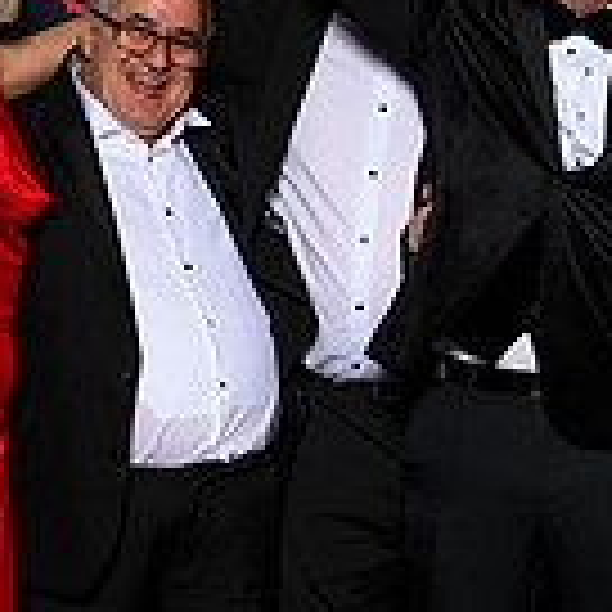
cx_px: 844
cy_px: 412
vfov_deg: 11.9
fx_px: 2920
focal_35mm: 146
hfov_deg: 11.6
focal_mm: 32
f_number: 8
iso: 400
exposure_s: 1/125
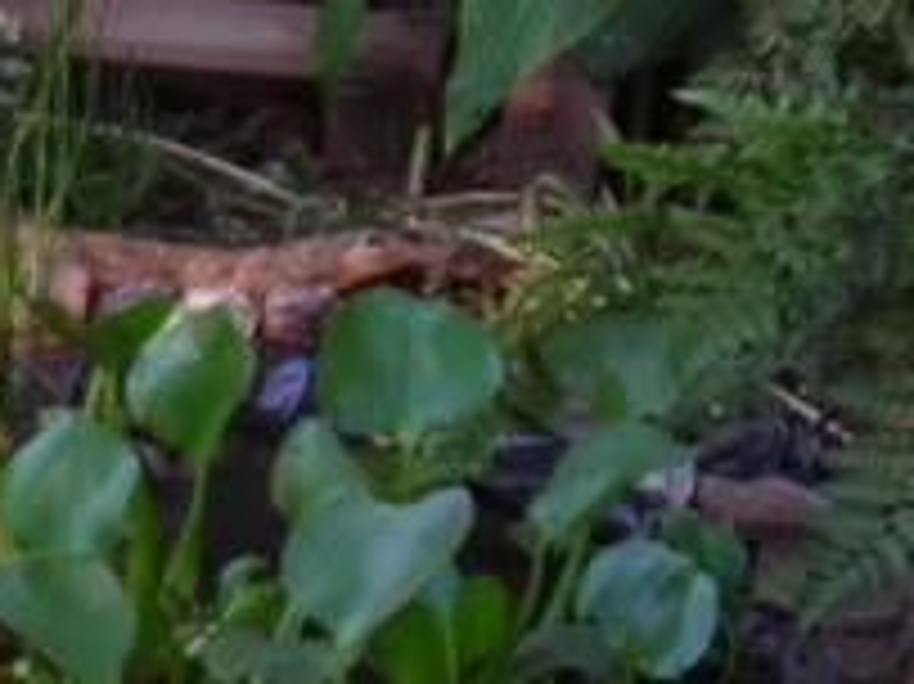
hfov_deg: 12.0
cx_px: -815
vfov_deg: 9.9
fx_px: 3958
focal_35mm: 150
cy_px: 414
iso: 50
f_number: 3.2
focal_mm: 6.3
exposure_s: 1/40.5
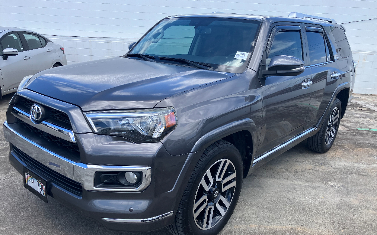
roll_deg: -3.3
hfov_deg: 62.9
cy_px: 135
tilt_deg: -16.4
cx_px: 187
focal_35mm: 30
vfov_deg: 41.7
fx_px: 308
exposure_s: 1/694
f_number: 1.8
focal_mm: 3.99
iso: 32
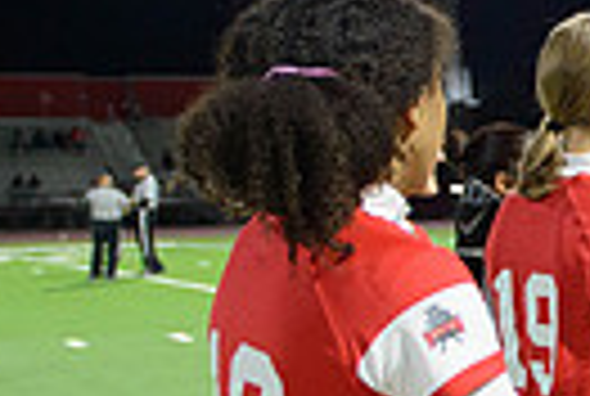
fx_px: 1741
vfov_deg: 12.8
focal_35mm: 106
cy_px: 385
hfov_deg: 16.7
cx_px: 982
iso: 3200
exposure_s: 1/320
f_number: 2.8
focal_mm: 24
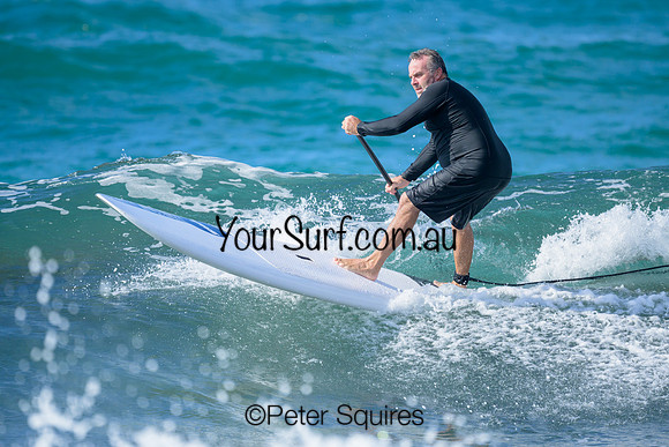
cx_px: 379
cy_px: 212
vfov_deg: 1.5
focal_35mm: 906
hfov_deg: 2.3
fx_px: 16837
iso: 360
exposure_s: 1/2000
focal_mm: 800
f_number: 6.3
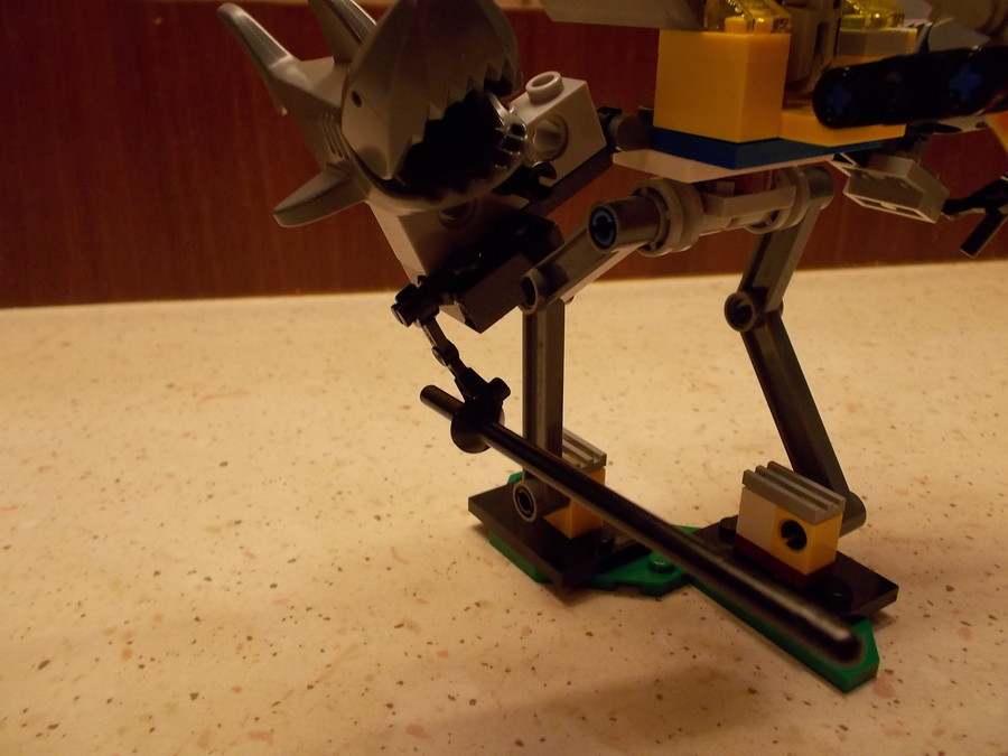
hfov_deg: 61.7
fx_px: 844
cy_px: 378
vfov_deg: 48.2
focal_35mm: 29
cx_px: 504
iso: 200
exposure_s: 1/25
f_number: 3.3
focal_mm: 4.1
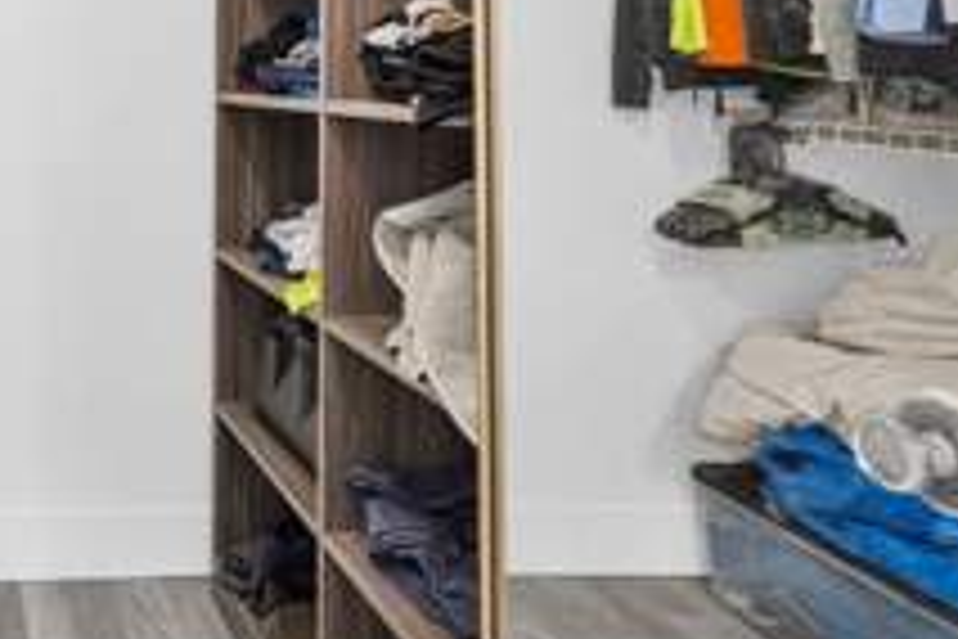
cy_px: 54
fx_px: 958
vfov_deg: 34.6
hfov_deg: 43.5
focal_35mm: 36
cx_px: -49
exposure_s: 1/30
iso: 1600
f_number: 8
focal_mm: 16
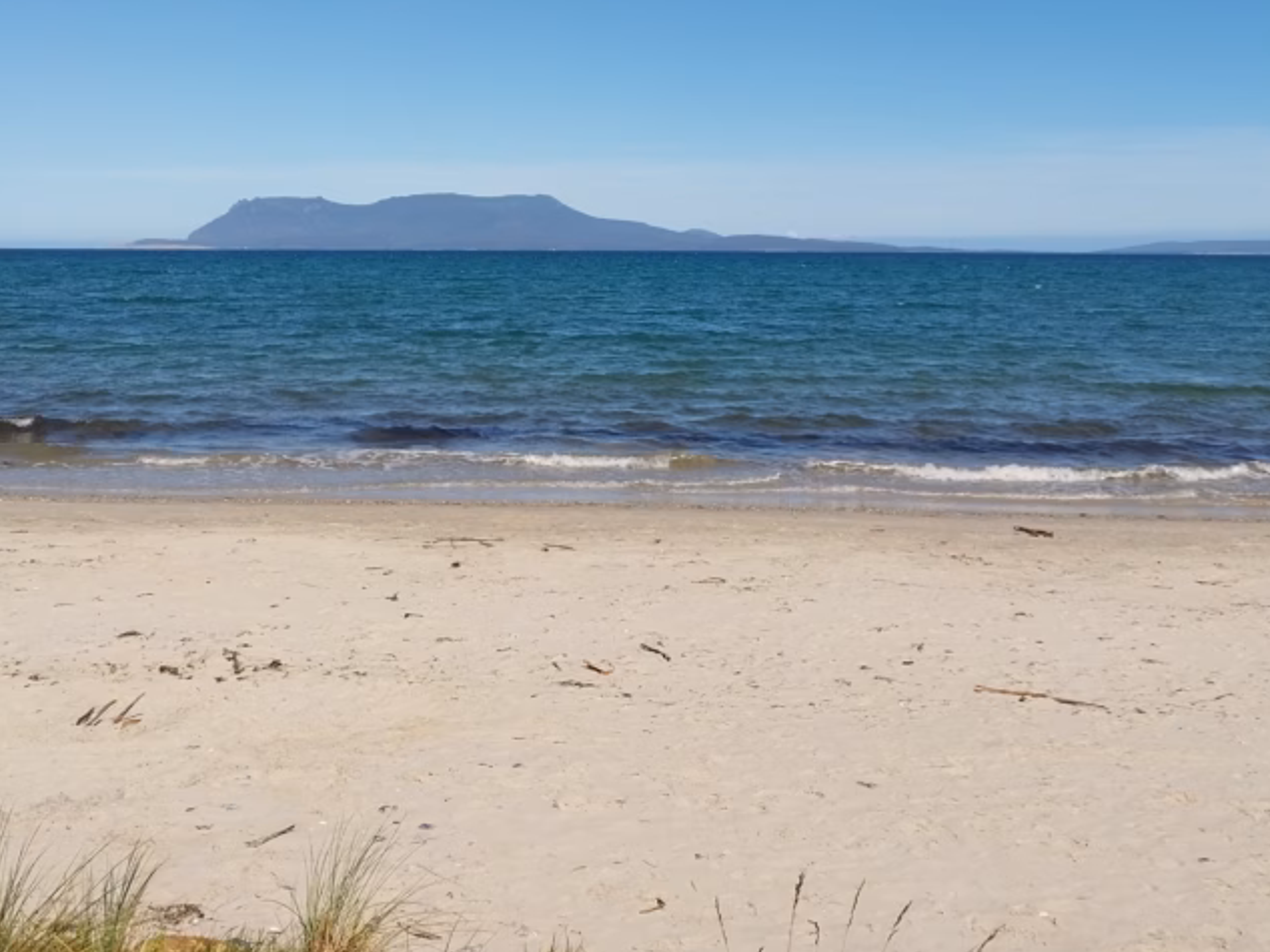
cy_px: 202
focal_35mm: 42
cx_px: 685
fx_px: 1540
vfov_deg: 33.4
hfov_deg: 44.8
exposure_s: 1/1144
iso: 20
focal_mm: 4
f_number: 1.8
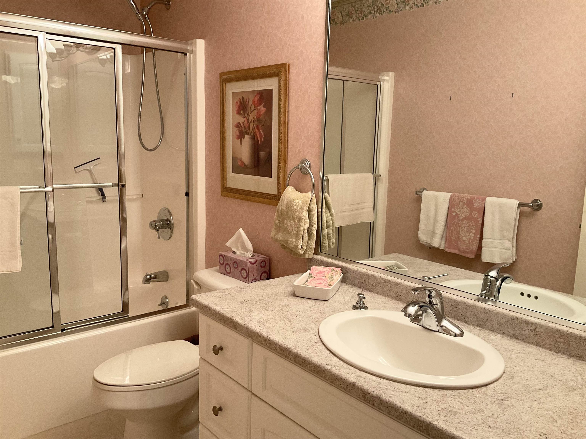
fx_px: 491
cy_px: 220
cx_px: 293
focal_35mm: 29
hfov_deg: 61.7
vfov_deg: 48.2
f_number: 1.8
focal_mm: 3
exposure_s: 1/60
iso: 100
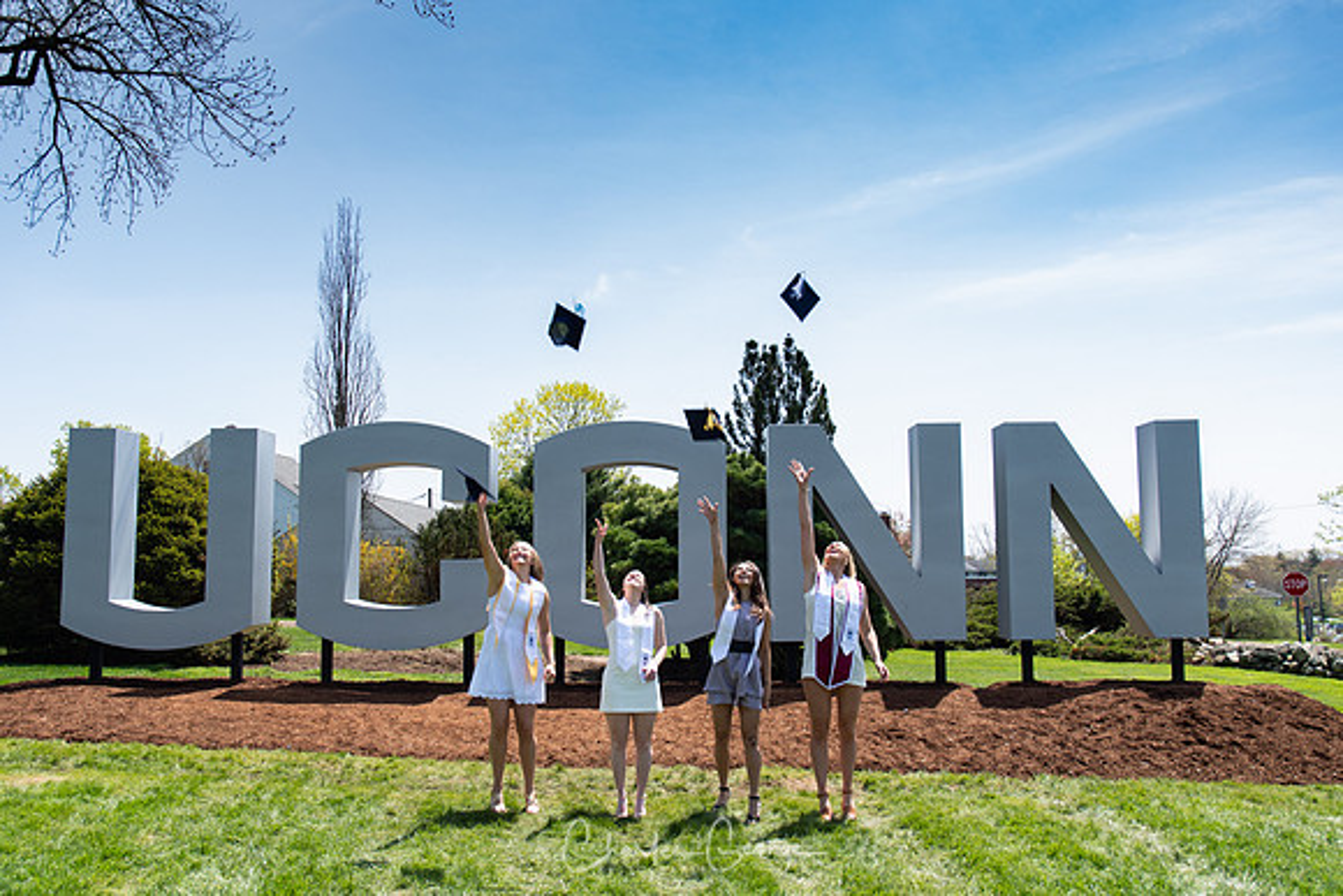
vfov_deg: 36.9
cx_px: 672
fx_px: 1343
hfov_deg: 53.1
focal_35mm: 36
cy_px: 448
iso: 100
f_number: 5.6
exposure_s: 1/250
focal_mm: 24
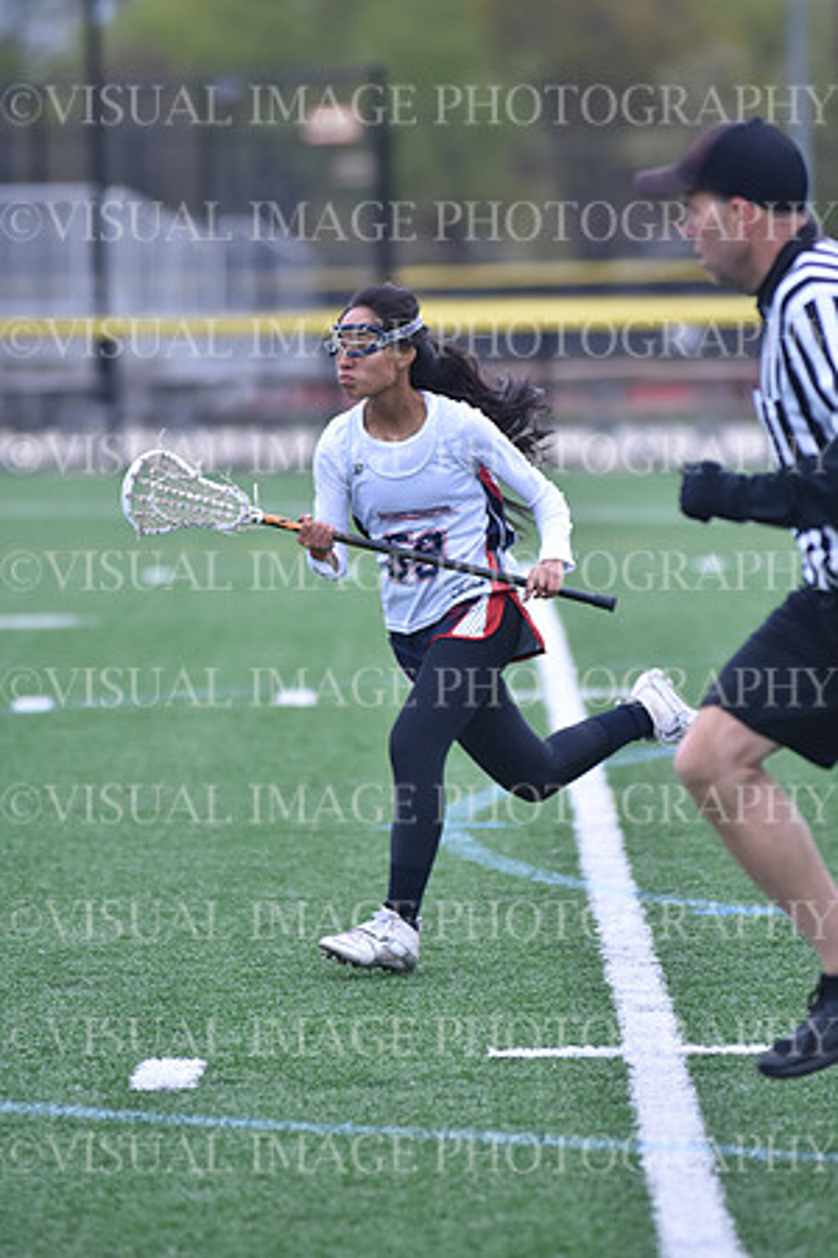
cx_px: 419
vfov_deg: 6.9
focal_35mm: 300
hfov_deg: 4.6
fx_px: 10474
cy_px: 629
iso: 500
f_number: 3.2
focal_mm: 200
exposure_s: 1/1000
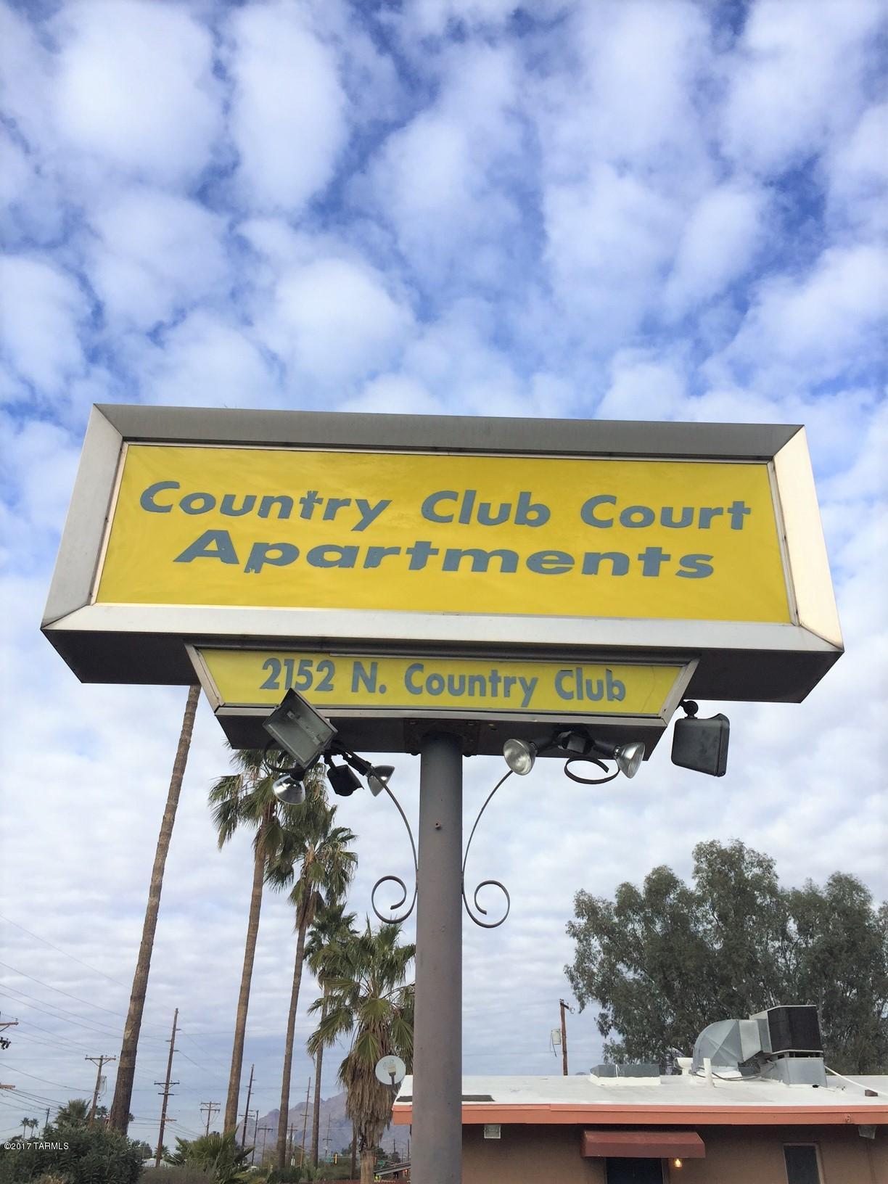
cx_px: 444
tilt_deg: +30.3
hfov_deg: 48.2
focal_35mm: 29
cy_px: 592
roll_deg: -0.1
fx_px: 992
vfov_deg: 61.7
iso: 32
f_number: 2.2
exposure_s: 1/1647
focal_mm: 4.15
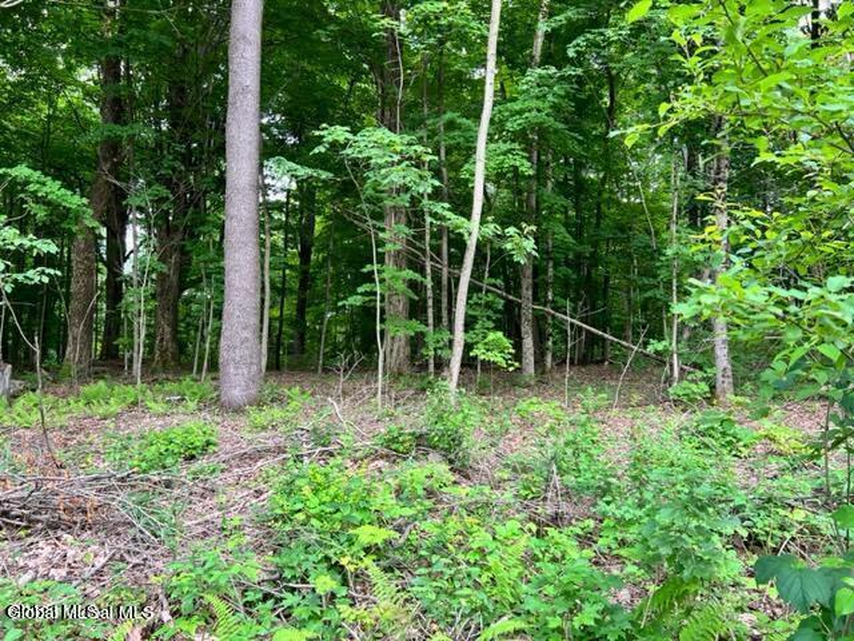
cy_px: 320
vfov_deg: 53.1
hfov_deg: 67.3
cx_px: 427
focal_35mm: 26
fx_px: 641
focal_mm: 5.7
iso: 80
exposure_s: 1/121
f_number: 1.5
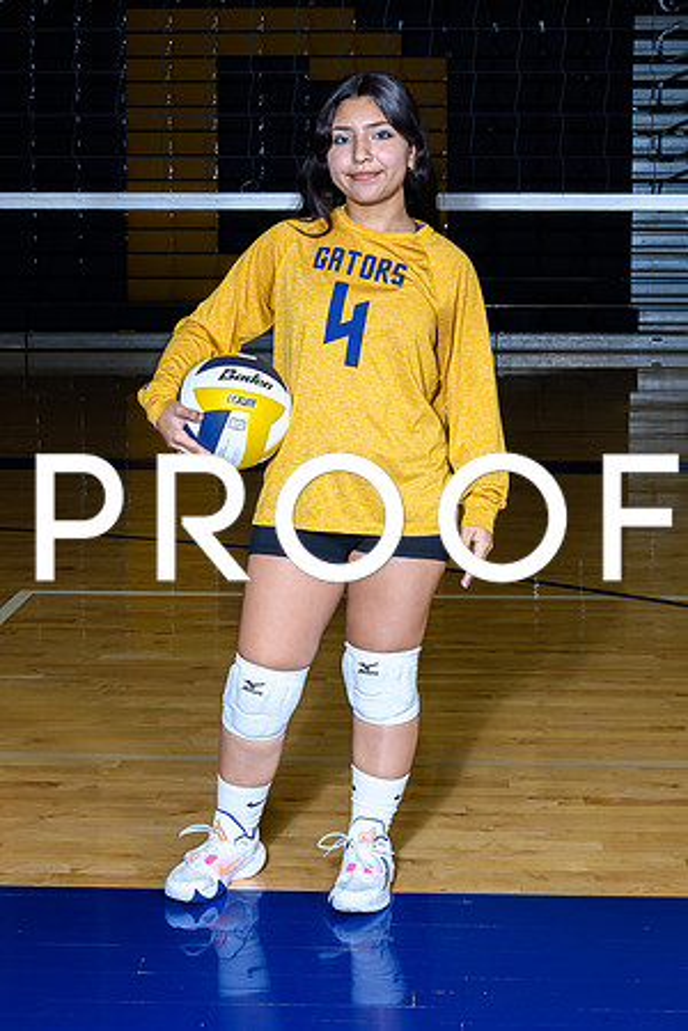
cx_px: 348
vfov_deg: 32.0
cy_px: 419
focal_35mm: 63
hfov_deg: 21.7
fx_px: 1795
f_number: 8
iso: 200
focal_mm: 28
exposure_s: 1/125
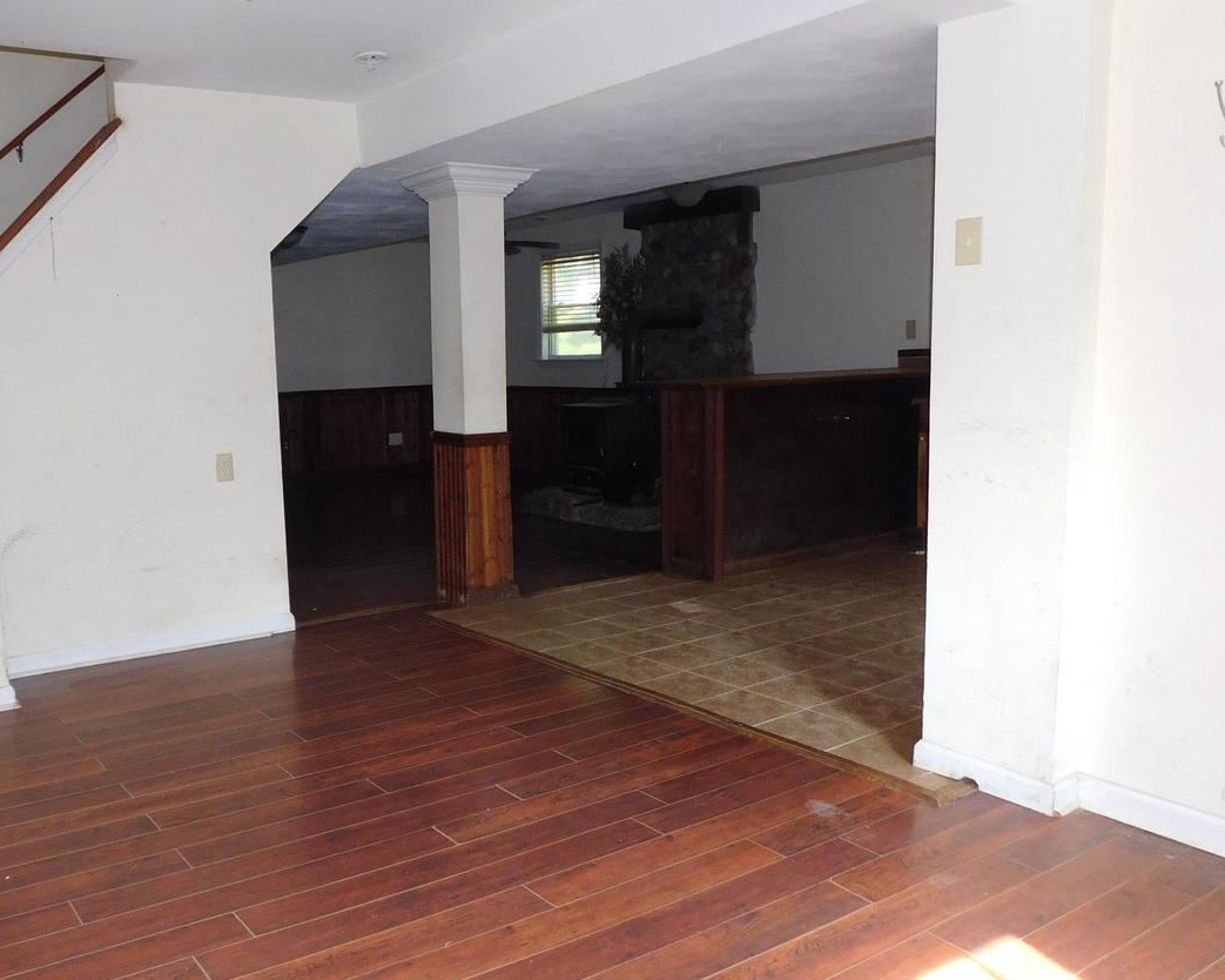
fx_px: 1124
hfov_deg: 56.7
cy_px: 522
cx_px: 485
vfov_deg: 47.1
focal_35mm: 31
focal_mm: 4
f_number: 3
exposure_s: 1/30
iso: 200
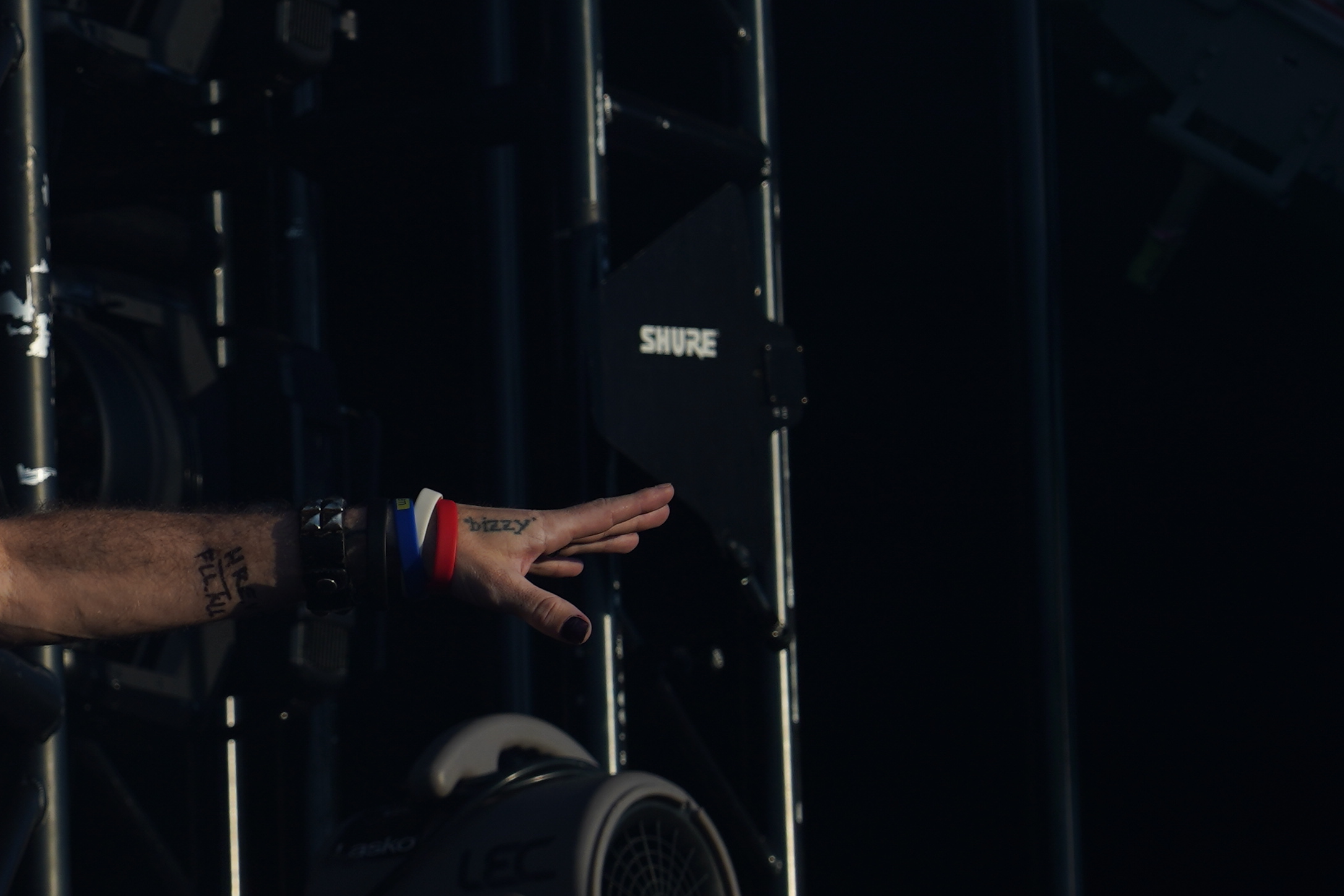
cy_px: 621
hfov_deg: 7.0
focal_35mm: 290
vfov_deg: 4.7
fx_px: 10826
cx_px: -501
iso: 100
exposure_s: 1/400
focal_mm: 105
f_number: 7.1
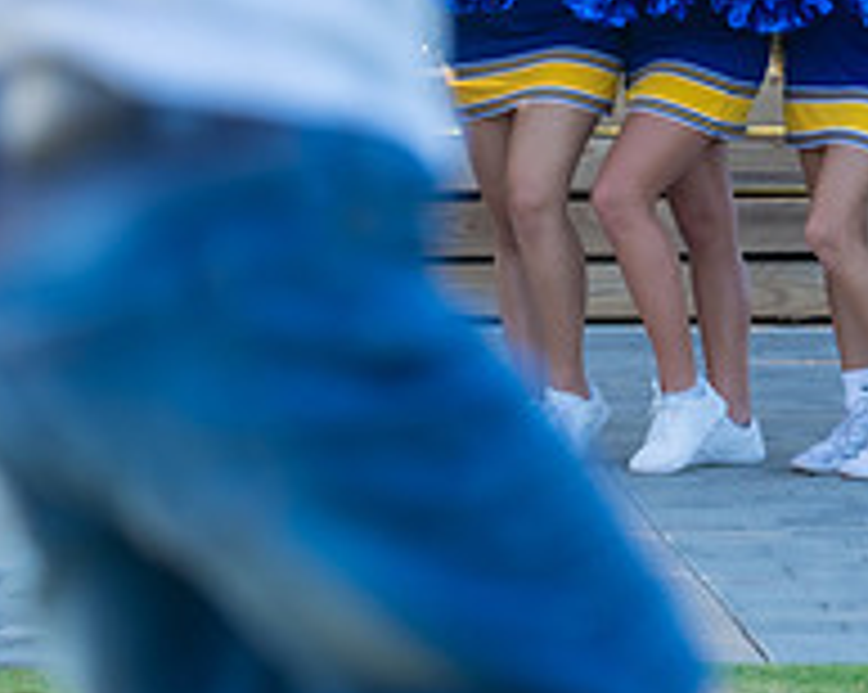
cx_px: 238
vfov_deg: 6.1
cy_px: -2
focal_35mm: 254
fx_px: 6519
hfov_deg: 7.6
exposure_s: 1/320
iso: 250
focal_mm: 90
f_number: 4
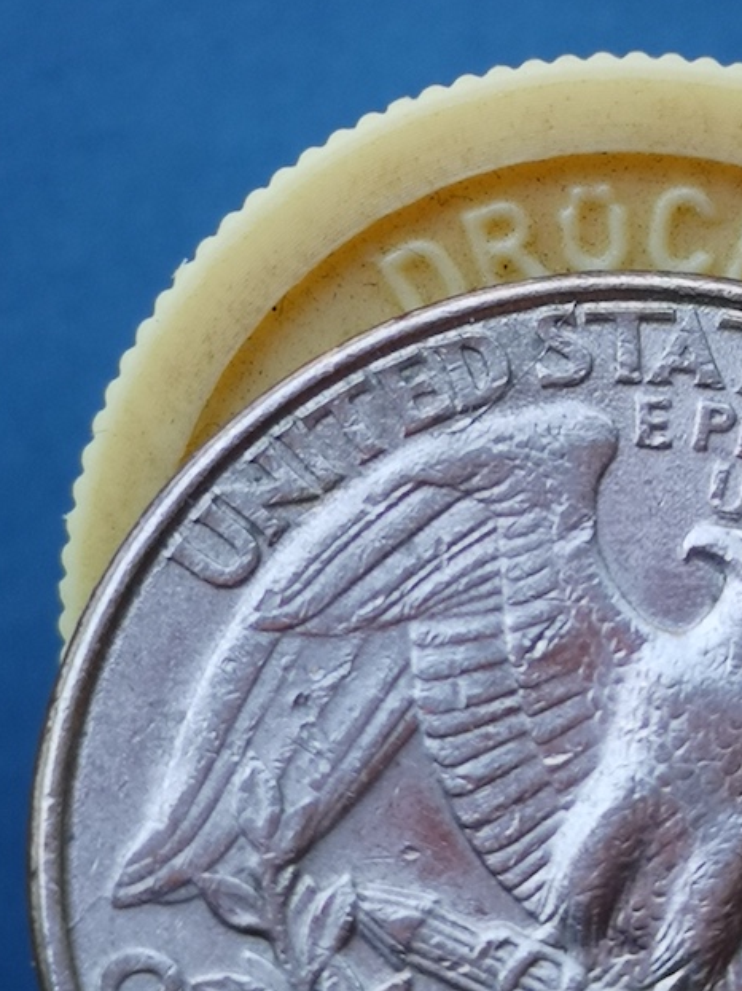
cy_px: 441
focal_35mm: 130
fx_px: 3718
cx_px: 354
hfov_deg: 11.4
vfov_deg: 15.2
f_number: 1.8
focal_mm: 5.58
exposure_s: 1/336
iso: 50
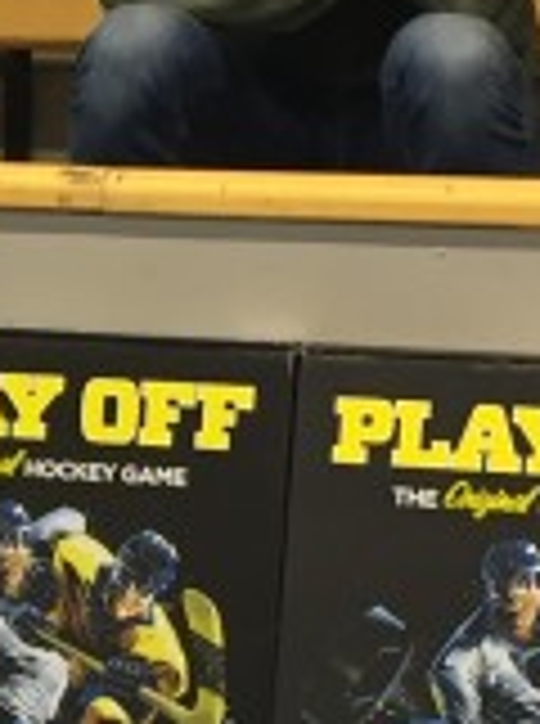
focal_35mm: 185
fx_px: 3863
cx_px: -274
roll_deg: +0.2
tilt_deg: -14.9
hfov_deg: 7.8
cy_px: 688
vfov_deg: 10.6
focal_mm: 4.15
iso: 100
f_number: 2.2
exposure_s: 1/33
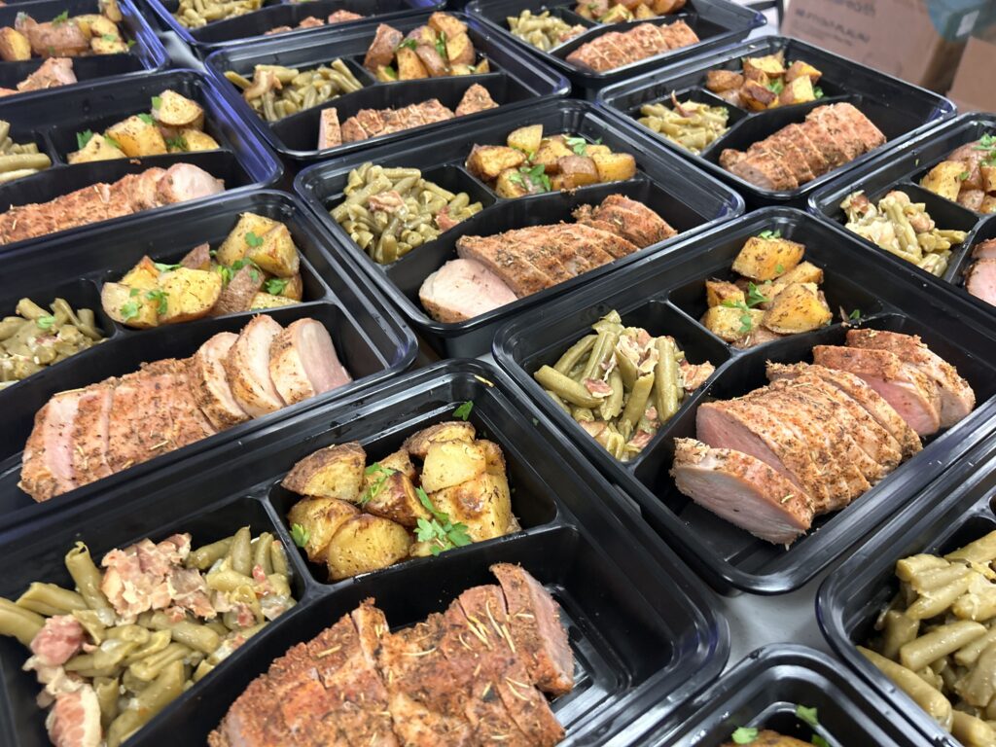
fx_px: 748
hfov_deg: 67.3
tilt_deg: -46.2
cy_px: 374
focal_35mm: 26
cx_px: 498
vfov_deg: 53.1
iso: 320
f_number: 1.5
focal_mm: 5.7
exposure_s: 1/60
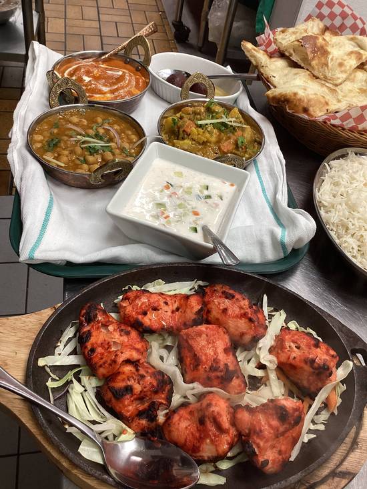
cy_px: 244
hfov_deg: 45.5
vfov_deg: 58.3
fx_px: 438
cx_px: 184
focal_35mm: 31
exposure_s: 1/60
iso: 80
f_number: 2.4
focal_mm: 3.3
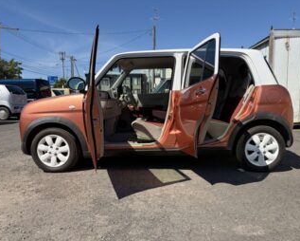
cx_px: 159
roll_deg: +0.2
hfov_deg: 62.1
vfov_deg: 51.6
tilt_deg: -1.6
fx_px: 249
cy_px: 123
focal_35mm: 28
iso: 50
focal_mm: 5.96
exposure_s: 1/3279
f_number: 1.6
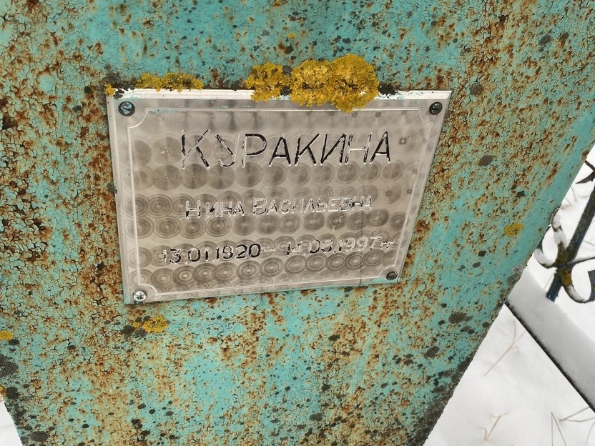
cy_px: 203
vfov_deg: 44.1
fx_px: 550
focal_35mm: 32
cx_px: 290
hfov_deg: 56.8
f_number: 1.8
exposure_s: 1/231
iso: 32
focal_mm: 4.25
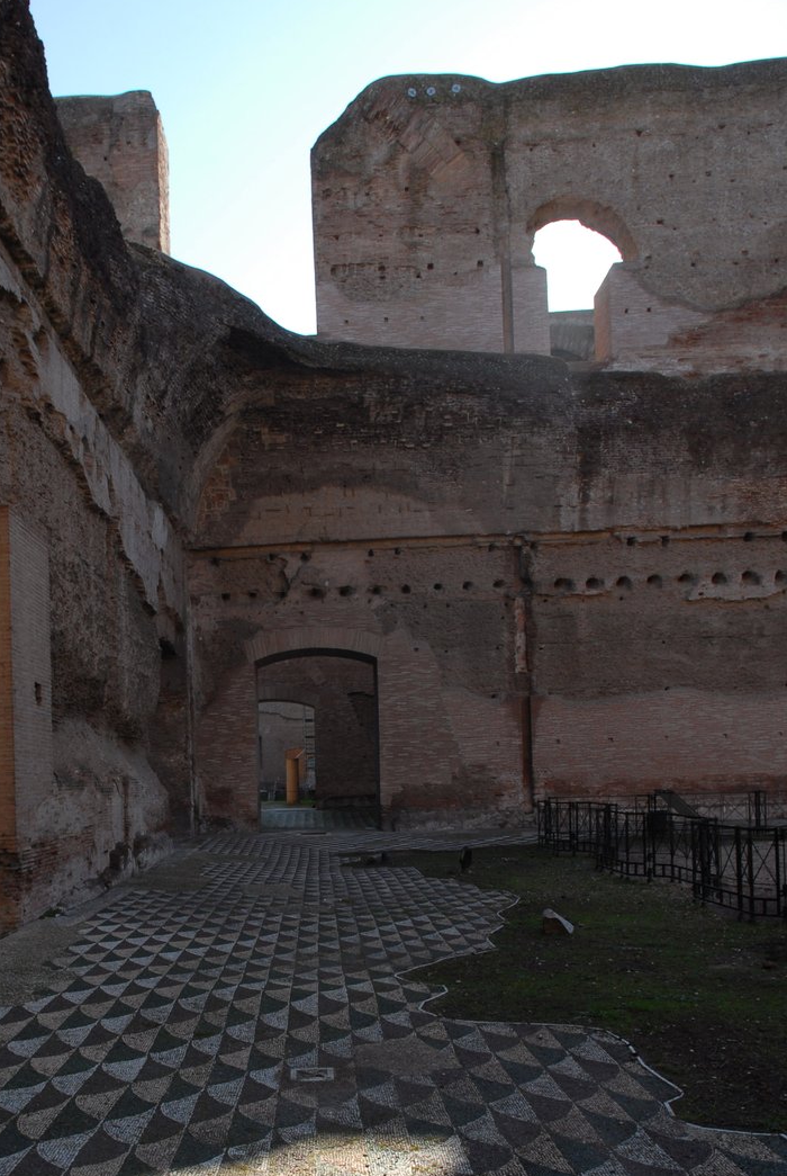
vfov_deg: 60.6
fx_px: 980
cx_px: 235
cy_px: 770
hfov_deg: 42.9
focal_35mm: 30
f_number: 7.1
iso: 200
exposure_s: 1/200
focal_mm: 14
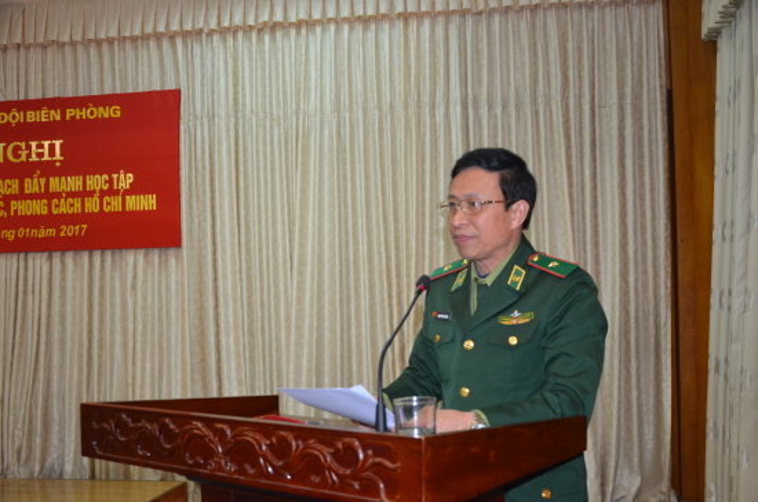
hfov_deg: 51.4
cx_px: 379
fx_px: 788
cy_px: 251
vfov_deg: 35.3
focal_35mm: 38
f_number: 4
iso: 800
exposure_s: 1/60
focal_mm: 25
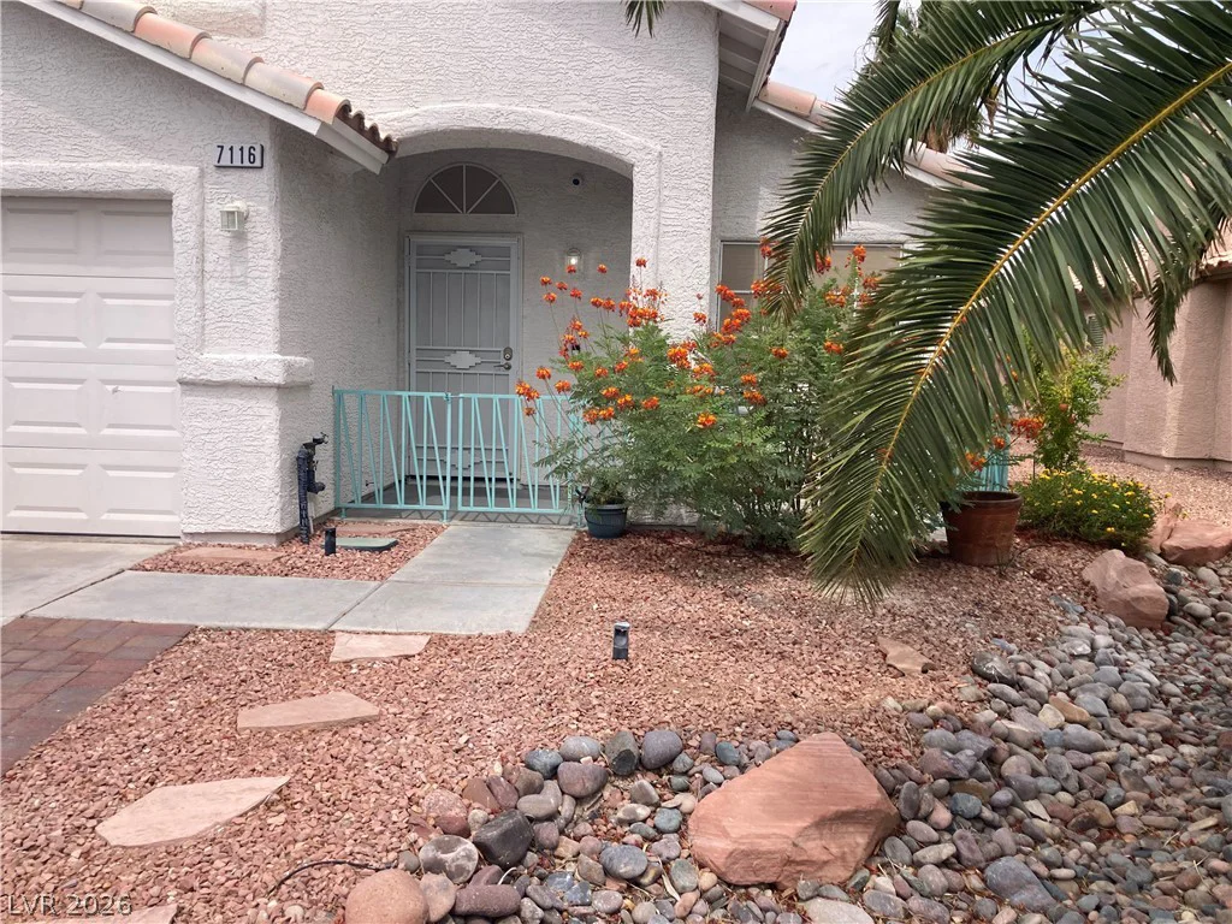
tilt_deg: -4.8
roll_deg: -1.3
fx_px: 997
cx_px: 616
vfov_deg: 49.7
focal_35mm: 28
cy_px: 462
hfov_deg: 63.4
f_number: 1.8
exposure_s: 1/1946
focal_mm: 3.99
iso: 20
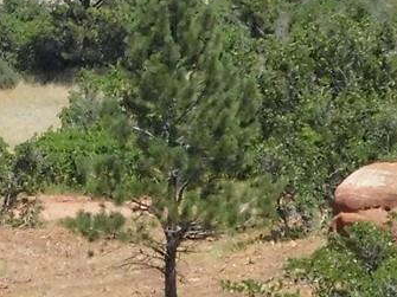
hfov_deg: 10.2
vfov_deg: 7.7
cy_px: -34
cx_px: -78
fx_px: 2190
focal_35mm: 191
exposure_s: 1/1500
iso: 800
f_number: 7.2
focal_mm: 7.1
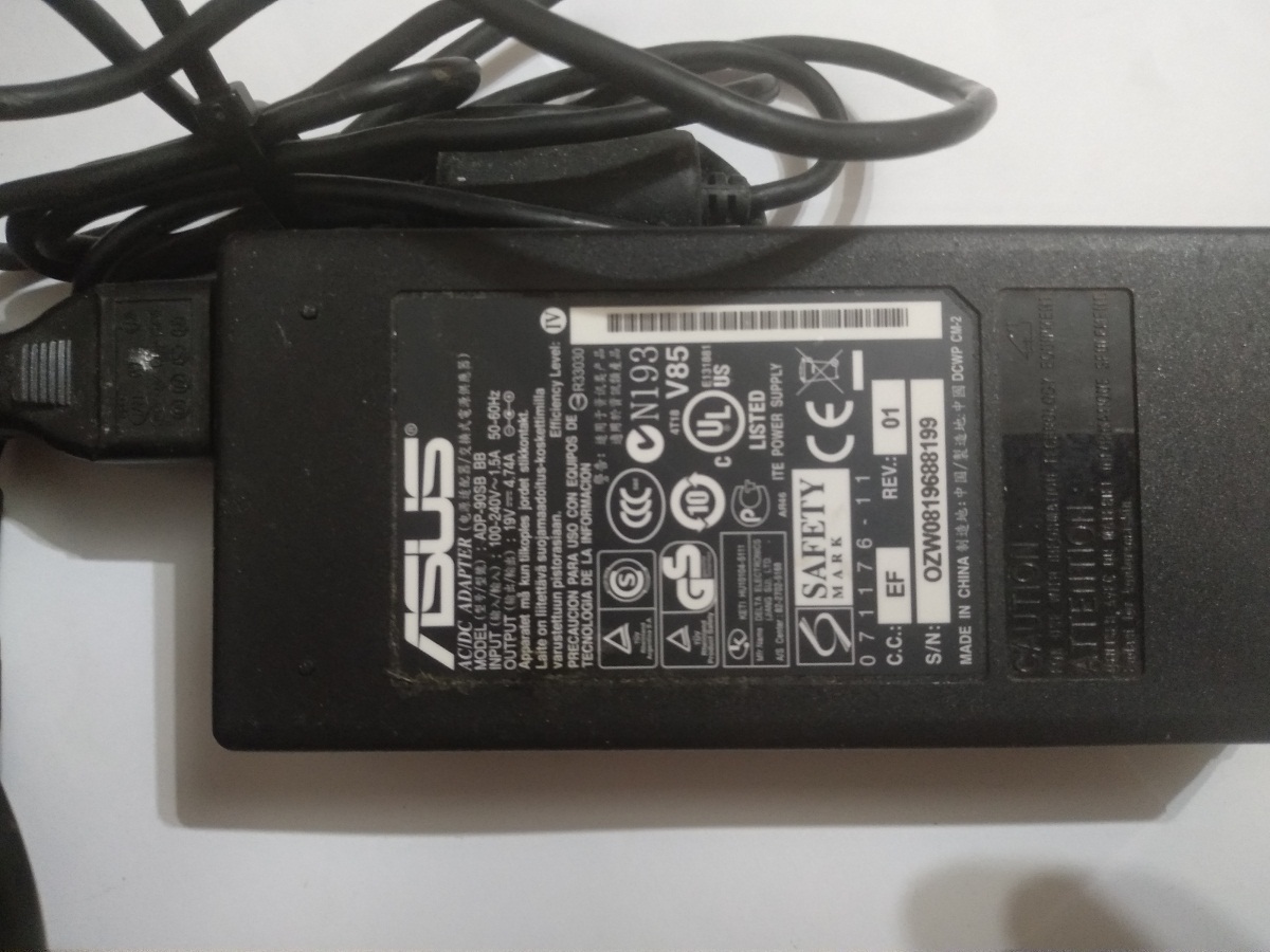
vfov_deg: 53.1
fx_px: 954
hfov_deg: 67.3
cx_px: 635
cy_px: 476
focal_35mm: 26
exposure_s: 1/17
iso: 1600
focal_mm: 3.83
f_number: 2.2
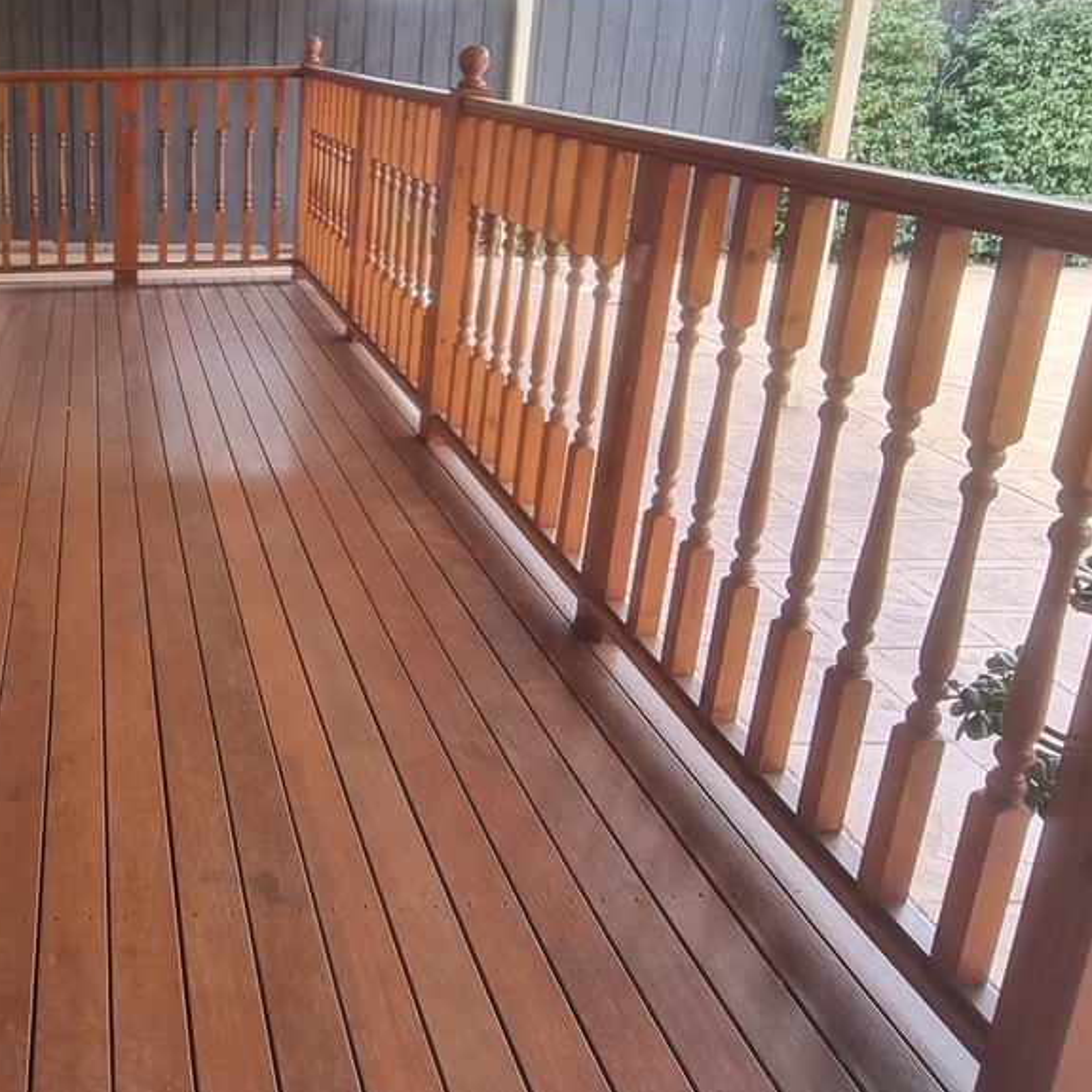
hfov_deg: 49.3
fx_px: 1071
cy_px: 381
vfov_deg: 53.2
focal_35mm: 30
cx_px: 148
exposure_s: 1/50
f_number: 2.2
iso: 80
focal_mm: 2.2
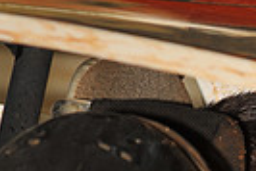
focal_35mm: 873
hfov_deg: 2.4
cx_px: 310
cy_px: 225
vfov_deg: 1.6
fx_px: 6215
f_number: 6.3
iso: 500
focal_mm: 200
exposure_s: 1/250
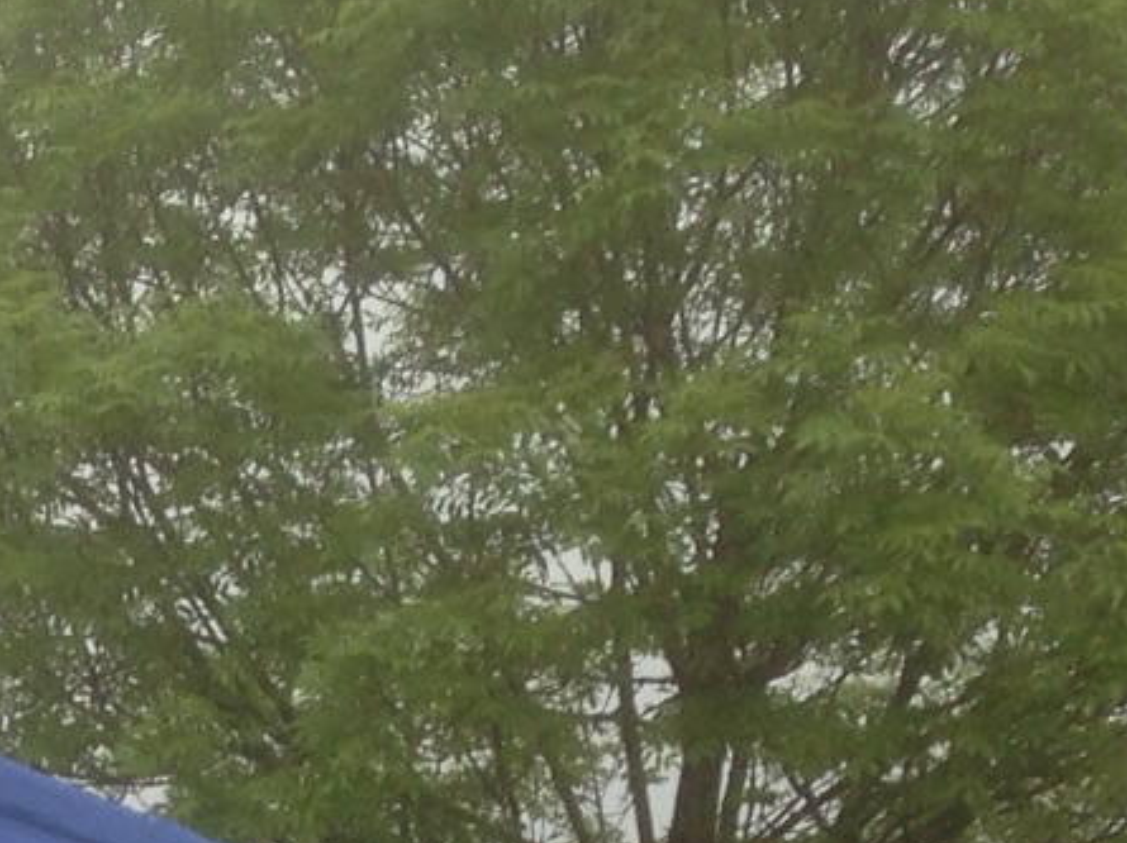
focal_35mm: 152
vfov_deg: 9.4
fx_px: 4945
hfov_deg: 12.0
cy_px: 1446
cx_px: -917
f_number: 2.4
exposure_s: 1/120
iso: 64
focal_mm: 4.13
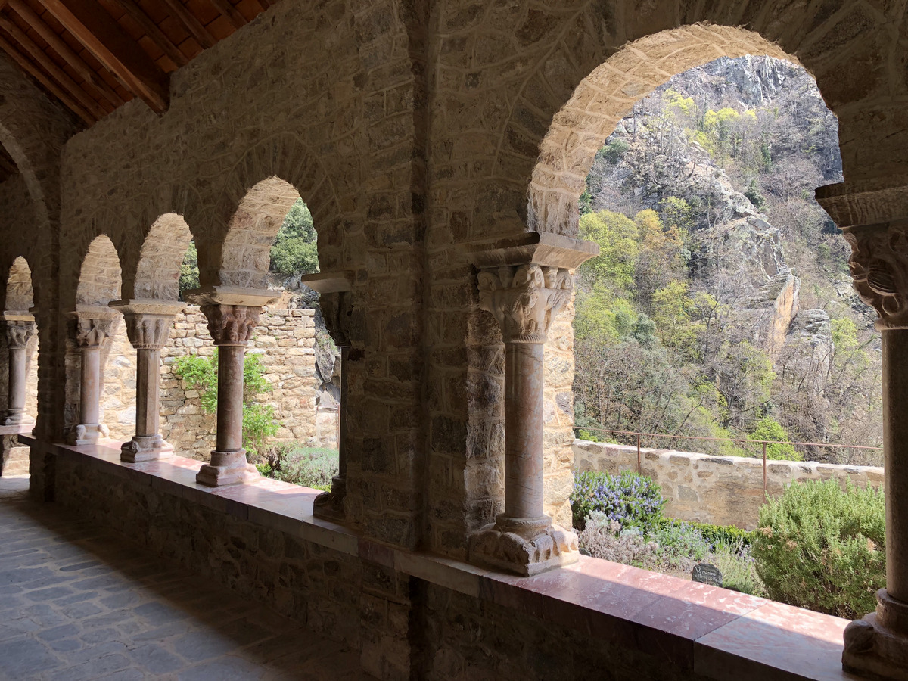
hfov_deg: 63.4
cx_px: 454
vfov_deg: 49.7
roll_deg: +1.4
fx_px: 734
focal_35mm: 28
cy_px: 340
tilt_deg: +1.9
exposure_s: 1/470
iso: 20
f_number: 1.8
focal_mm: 4
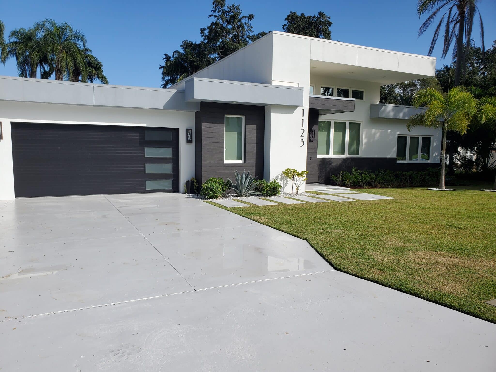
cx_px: 248
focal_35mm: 26
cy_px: 186
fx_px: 373
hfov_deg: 67.3
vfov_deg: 53.1
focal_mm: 4.3
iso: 50
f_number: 2.4
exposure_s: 1/2105
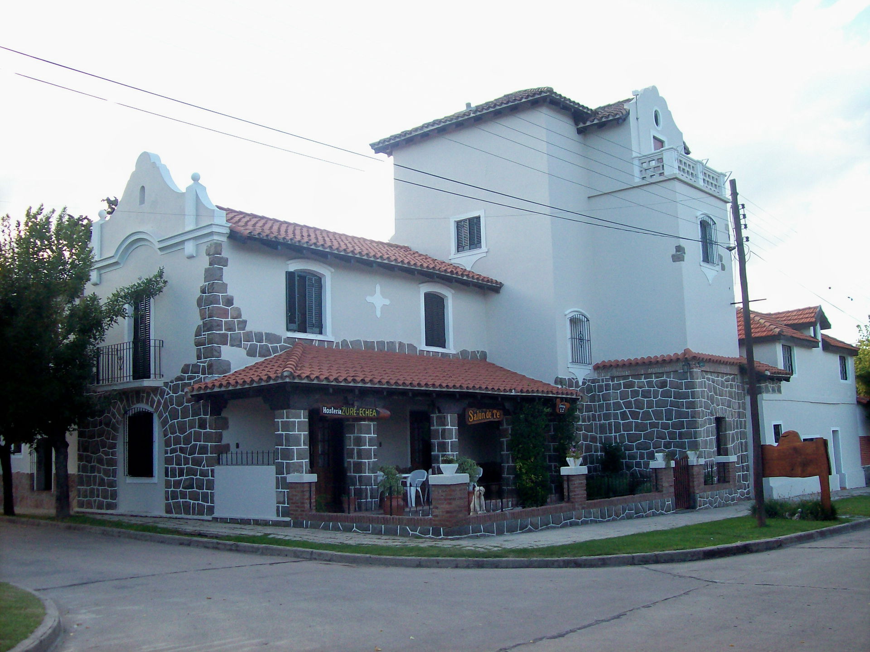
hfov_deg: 51.4
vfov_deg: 39.6
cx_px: 435
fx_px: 905
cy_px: 326
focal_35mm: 36
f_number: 2.7
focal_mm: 6
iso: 80
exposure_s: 1/358
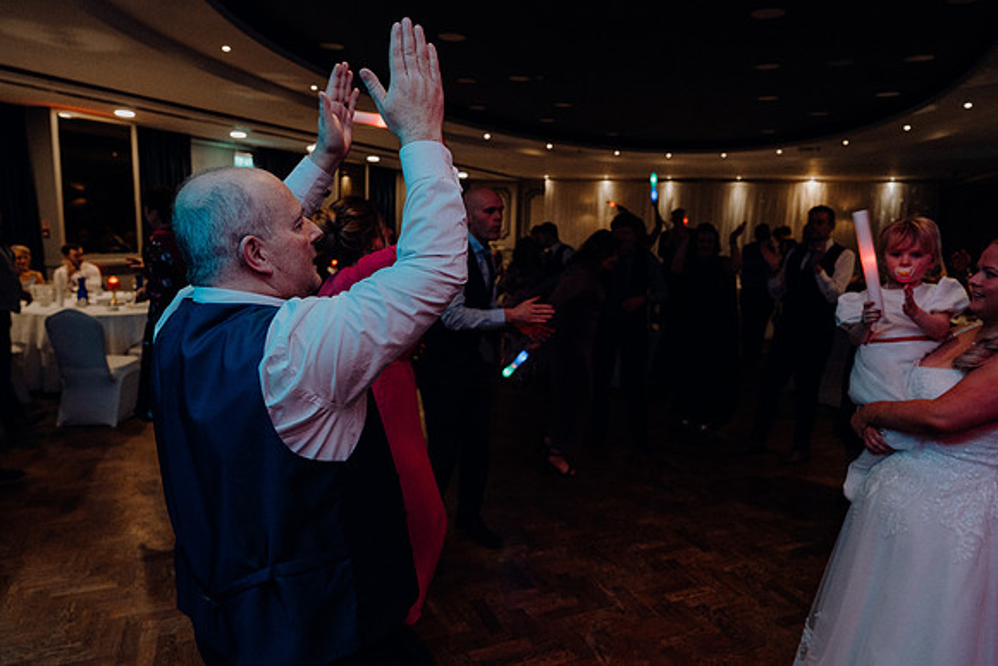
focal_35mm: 24
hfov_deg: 73.7
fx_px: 665
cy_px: 333
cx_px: 499
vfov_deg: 53.2
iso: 2500
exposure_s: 1/160
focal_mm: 24
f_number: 3.5
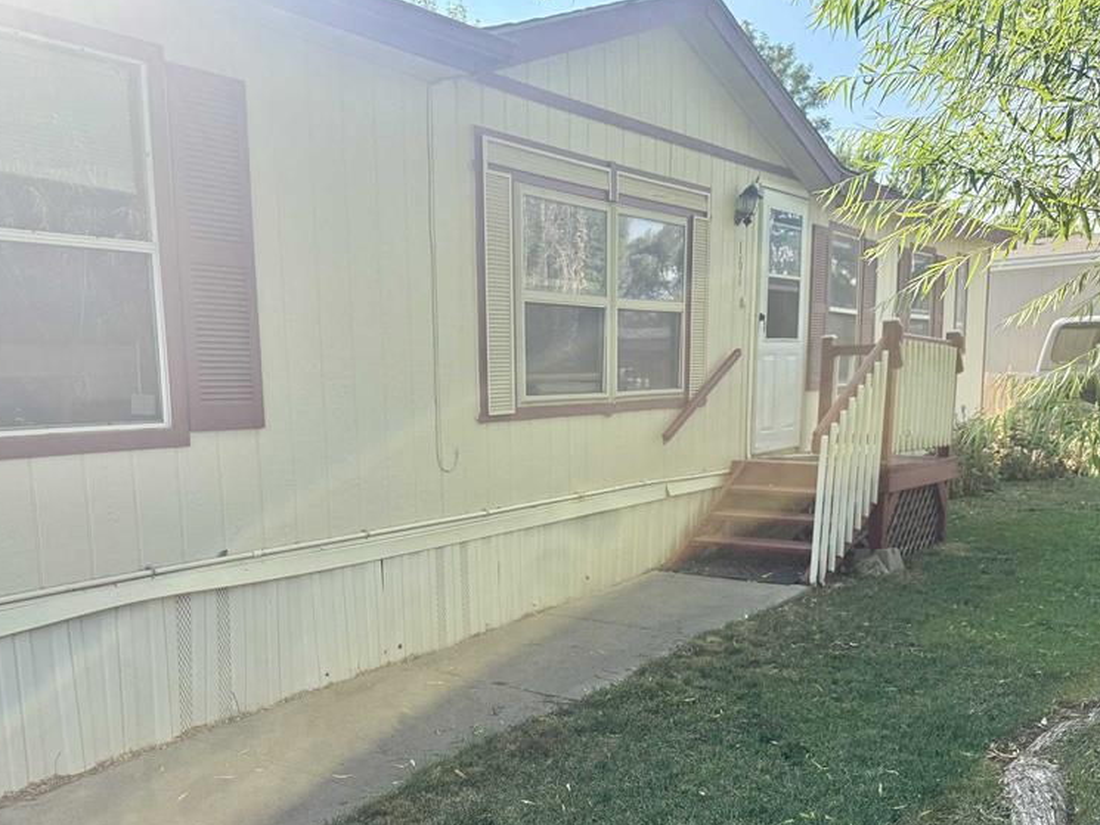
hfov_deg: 55.2
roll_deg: +0.9
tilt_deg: -9.3
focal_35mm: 33
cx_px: 474
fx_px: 1049
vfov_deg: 42.4
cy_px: 549
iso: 100
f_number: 1.78
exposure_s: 1/1727
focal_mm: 6.76
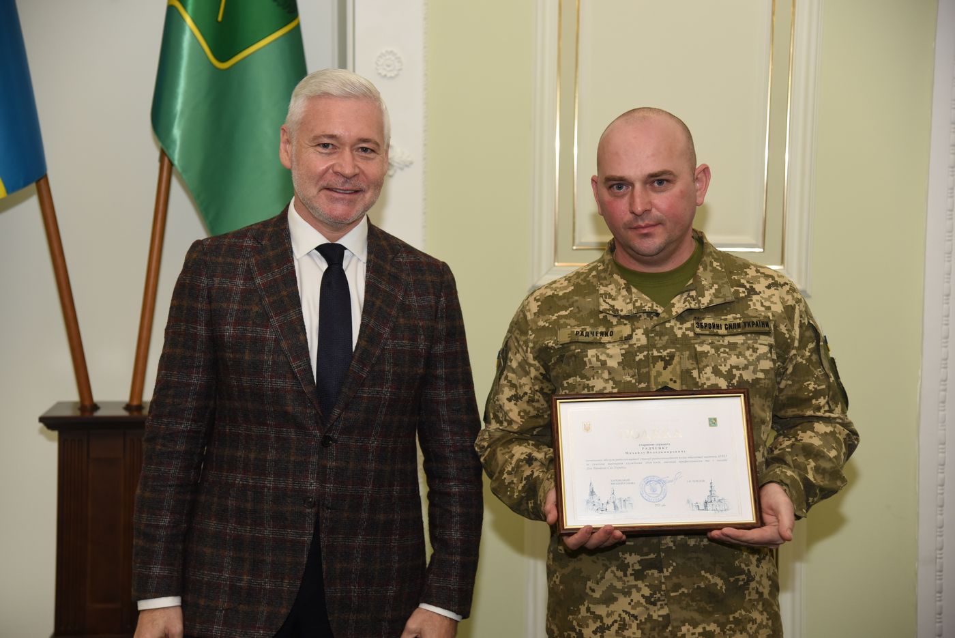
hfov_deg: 30.5
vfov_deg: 20.6
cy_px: 319
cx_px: 478
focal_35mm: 66
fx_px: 1752
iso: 800
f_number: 4
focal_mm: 66
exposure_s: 1/200
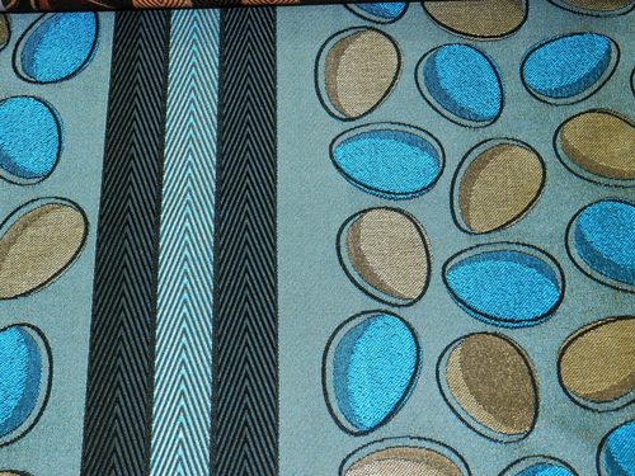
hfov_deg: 32.2
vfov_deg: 24.4
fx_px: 1101
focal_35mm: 60
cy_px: 238
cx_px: 318
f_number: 4.6
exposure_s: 1/30
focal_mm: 10.7
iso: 200
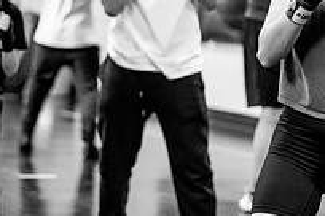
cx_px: 143
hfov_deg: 14.4
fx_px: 1282
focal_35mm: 142
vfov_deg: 9.6
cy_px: 2
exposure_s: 1/500
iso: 5000
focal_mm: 50
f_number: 1.8
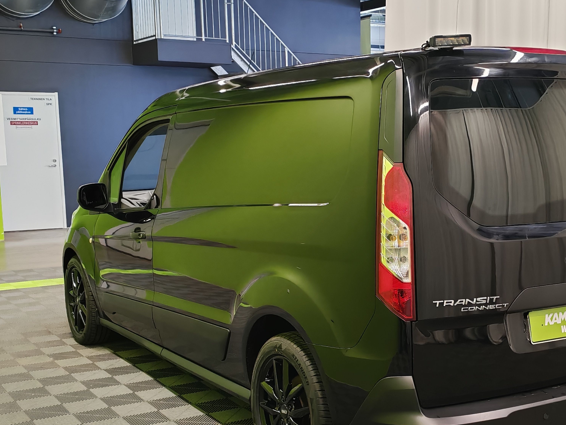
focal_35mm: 55
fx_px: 899
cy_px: 274
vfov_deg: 26.4
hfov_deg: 34.6
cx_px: 382
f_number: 1.9
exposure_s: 1/100
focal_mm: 6.12
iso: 640
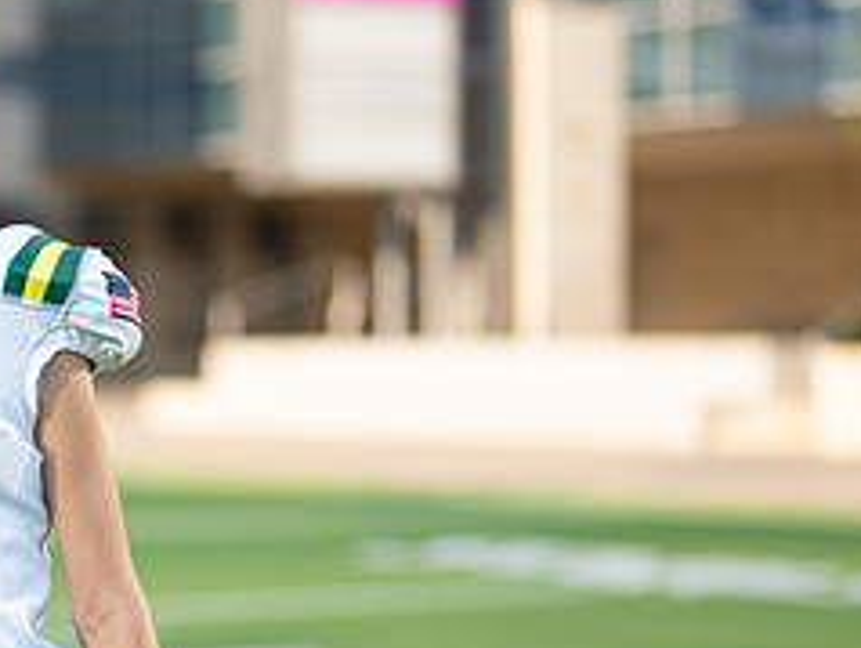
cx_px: -40
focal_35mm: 147
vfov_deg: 10.1
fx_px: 3660
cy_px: 464
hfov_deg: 13.2
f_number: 1.2
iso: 100
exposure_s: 1/3200
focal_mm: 50
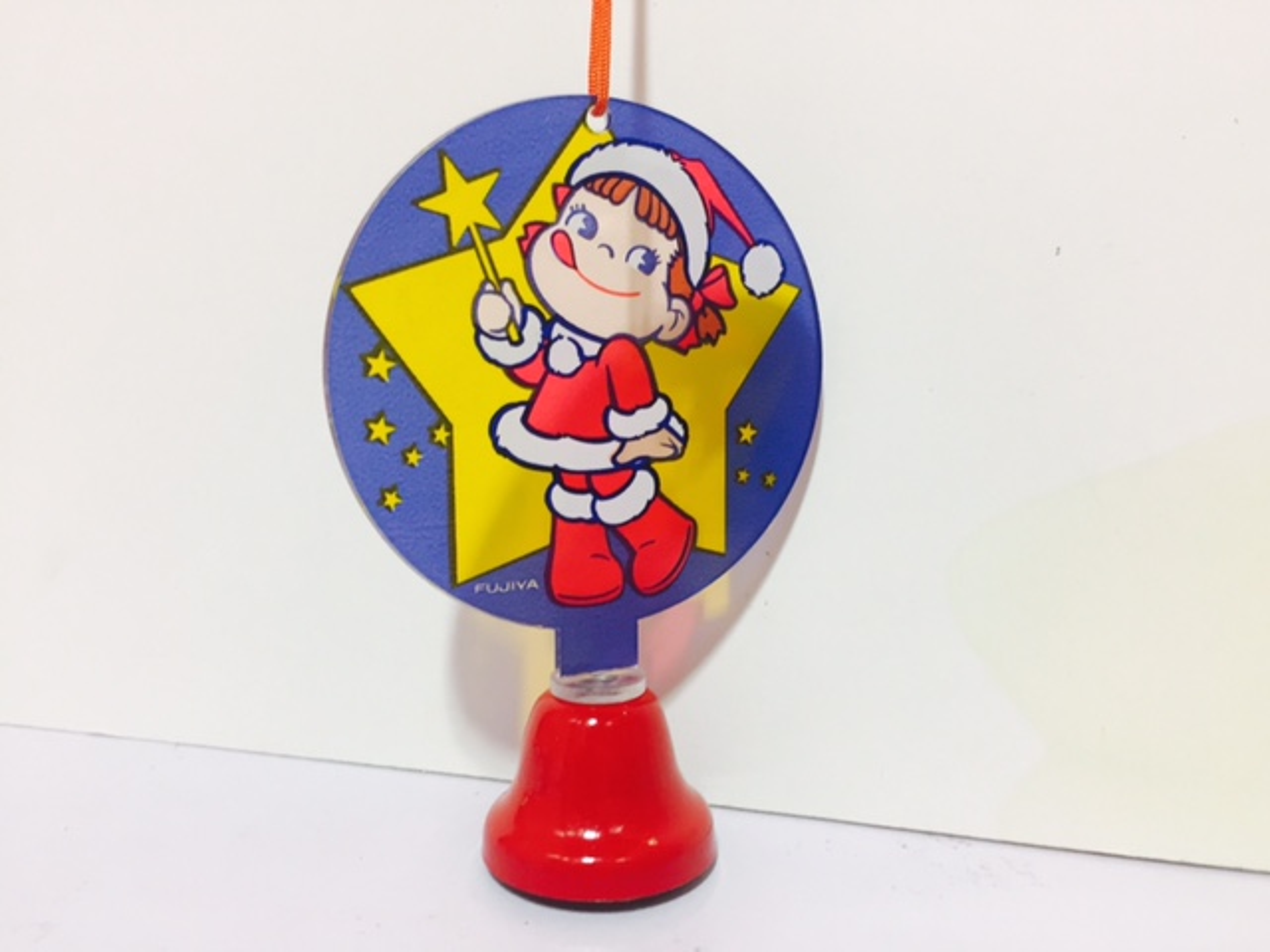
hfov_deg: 61.7
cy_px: 476
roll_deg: -1.4
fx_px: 1064
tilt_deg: -9.2
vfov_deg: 48.2
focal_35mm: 29
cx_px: 635
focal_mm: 4.15
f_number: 2.2
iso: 100
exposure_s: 1/33
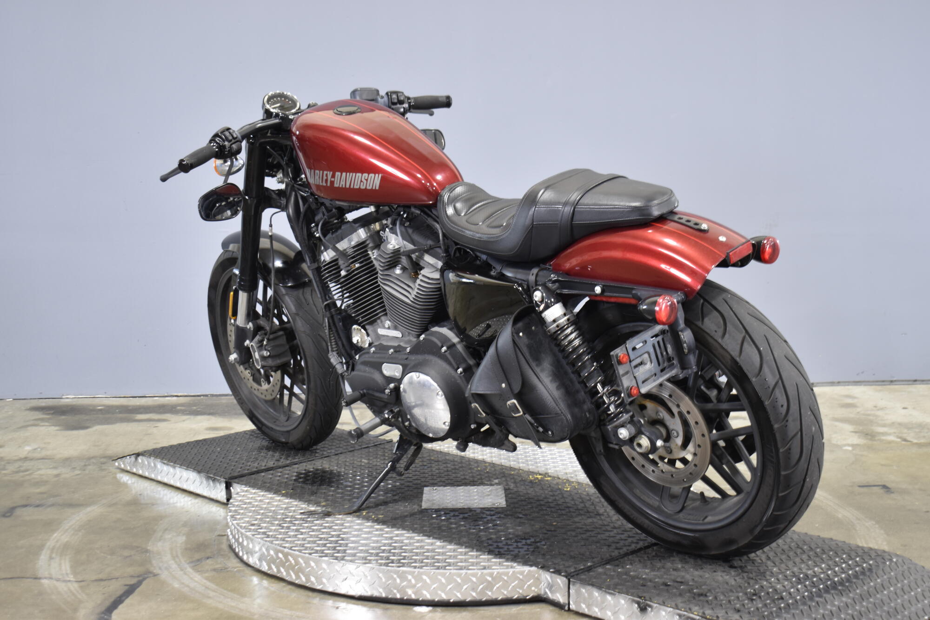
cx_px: 465
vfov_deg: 26.5
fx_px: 1317
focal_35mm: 51
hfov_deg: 38.9
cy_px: 310
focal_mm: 34
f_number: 4.5
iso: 400
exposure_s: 1/6
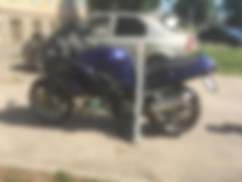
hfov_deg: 61.7
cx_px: 121
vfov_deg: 48.2
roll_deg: +3.8
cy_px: 91
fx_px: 203
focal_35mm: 29
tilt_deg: -9.6
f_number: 2.2
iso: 25
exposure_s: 1/605
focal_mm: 4.15
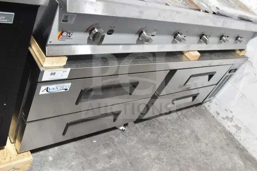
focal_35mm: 34
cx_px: 128
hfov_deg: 55.1
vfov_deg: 38.4
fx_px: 246
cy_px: 86
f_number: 6.3
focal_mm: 23
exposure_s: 1/160
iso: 6400
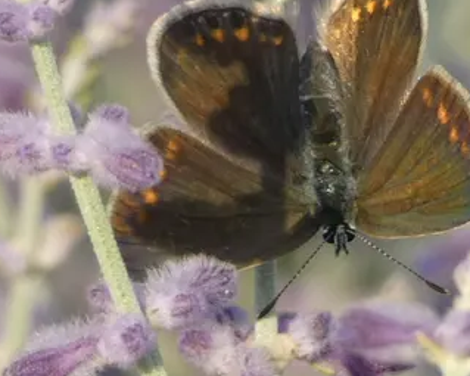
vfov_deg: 3.3
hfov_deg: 4.1
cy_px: 124
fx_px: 6619
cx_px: 293
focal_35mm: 476
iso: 80
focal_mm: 43.5
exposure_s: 1/80
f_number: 5.5
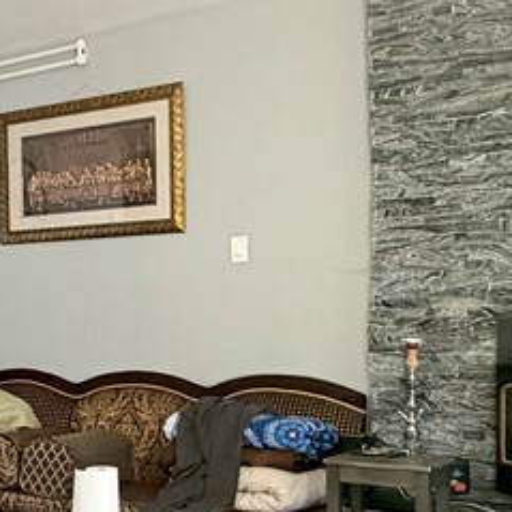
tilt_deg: -0.2
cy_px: 343
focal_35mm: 53
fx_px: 887
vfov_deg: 31.9
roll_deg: +1.3
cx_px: 32
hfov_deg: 30.5
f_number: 2.2
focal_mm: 2.22
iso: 320
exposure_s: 1/60
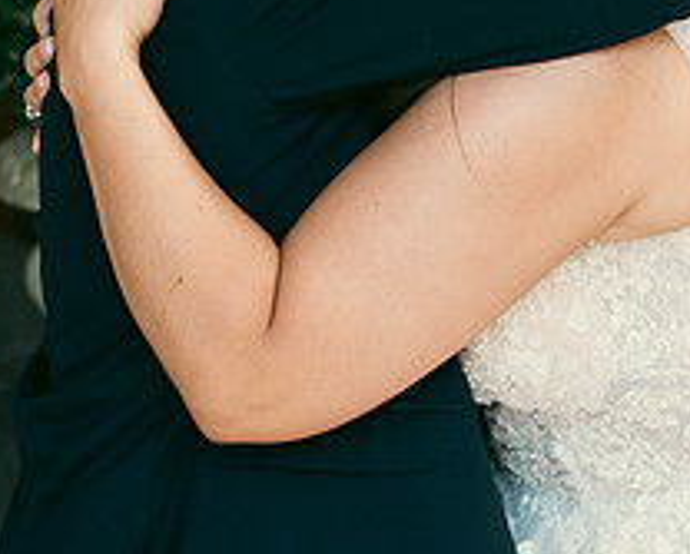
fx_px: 3579
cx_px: 388
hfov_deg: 11.0
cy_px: 5
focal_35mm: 175
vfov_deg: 8.8
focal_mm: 45
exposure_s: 1/200
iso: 640
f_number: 3.5
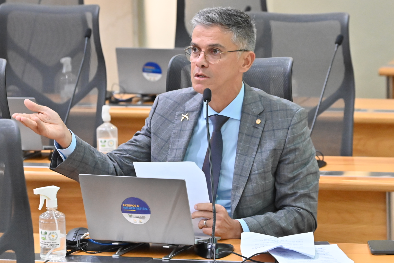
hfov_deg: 11.4
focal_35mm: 180
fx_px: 1970
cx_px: 197
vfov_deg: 7.6
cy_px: 132
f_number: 5
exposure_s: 1/250
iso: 5000
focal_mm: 120
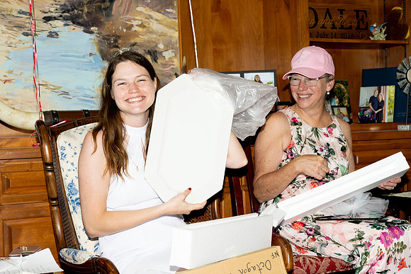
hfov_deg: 35.6
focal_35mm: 56
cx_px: 206
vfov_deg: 24.2
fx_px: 639
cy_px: 137
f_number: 6.3
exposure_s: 1/100
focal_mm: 56
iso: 640
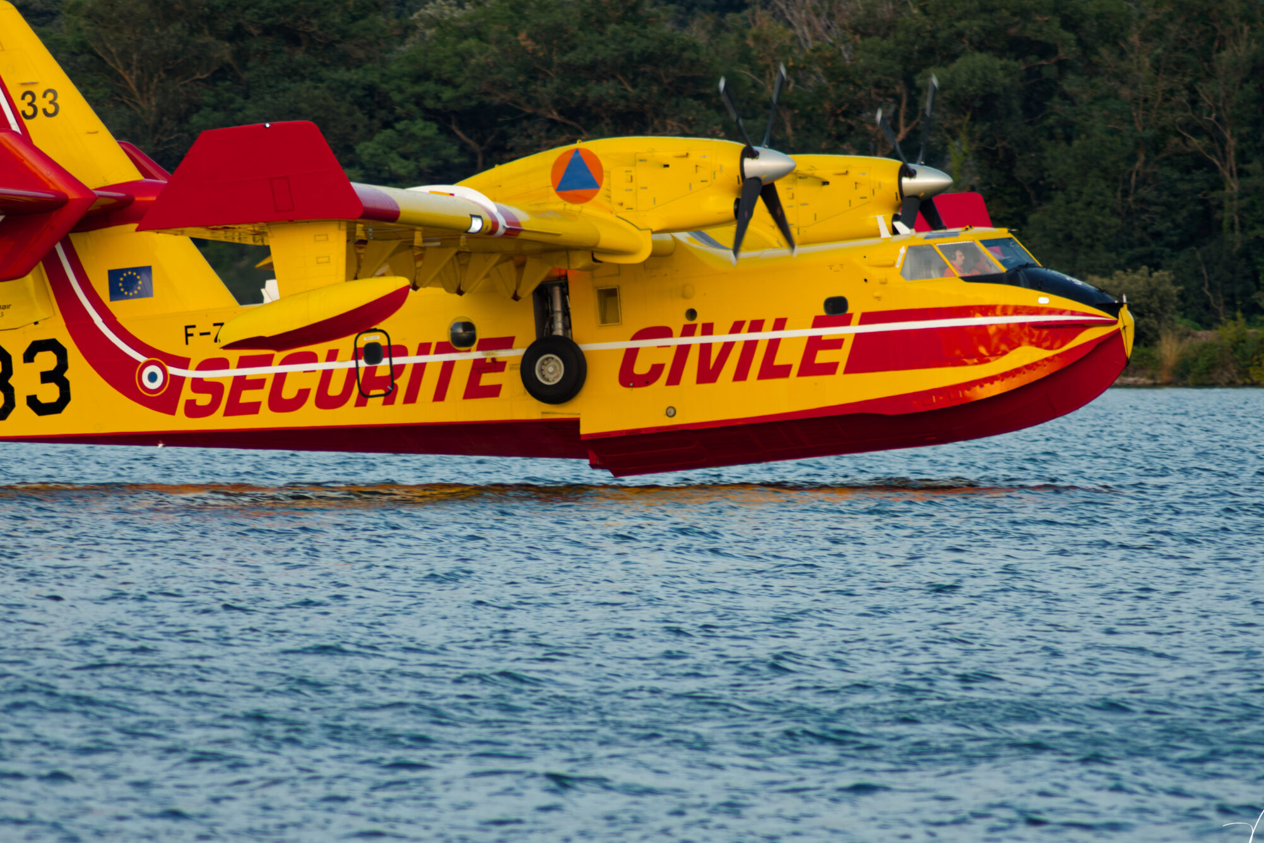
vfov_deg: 3.9
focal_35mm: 355
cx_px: 586
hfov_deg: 5.8
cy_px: 374
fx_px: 12450
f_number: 4.5
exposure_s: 1/1000
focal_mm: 185
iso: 1100
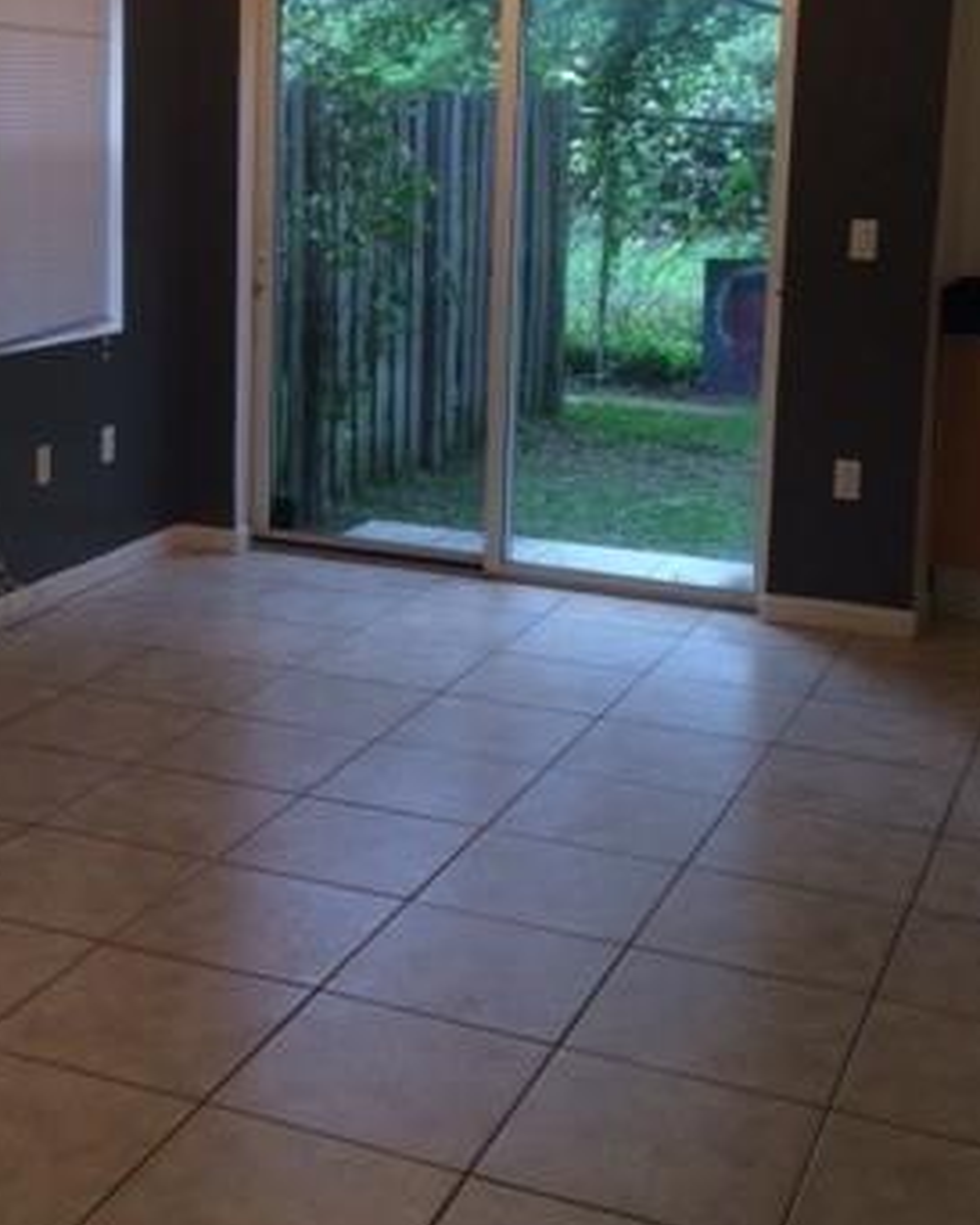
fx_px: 1993
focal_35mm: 55
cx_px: 258
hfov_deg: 27.3
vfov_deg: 33.7
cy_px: 363
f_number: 2.2
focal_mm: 4.12
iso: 100
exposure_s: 1/30
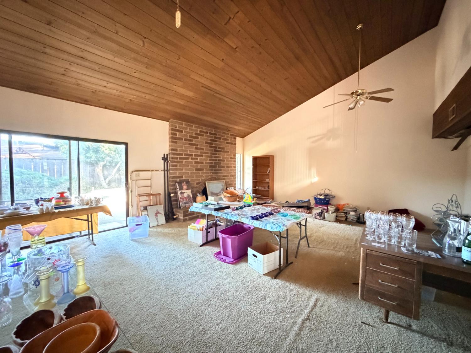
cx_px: 236
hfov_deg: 102.1
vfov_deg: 85.7
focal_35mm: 14
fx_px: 190
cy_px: 176
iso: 2500
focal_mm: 2.22
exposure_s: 1/30
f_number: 2.2
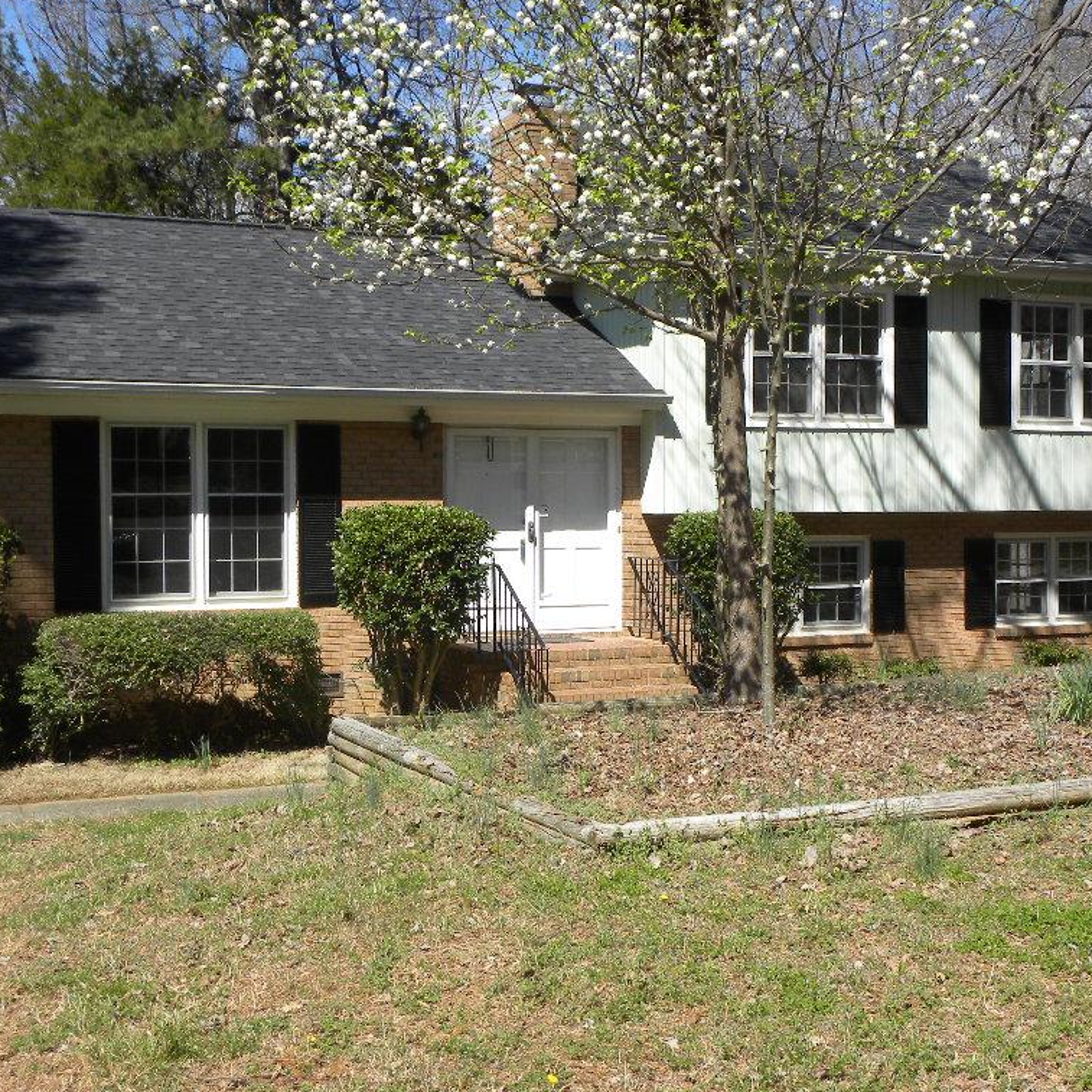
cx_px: 638
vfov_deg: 34.7
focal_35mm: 49
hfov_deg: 34.6
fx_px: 1749
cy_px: 540
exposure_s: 1/220
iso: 64
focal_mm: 7.3
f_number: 5.6
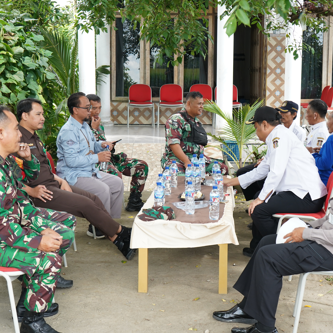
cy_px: 167
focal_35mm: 57
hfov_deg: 30.0
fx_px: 620
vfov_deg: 30.0
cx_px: 183
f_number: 5.6
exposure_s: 1/250
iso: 800
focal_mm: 44
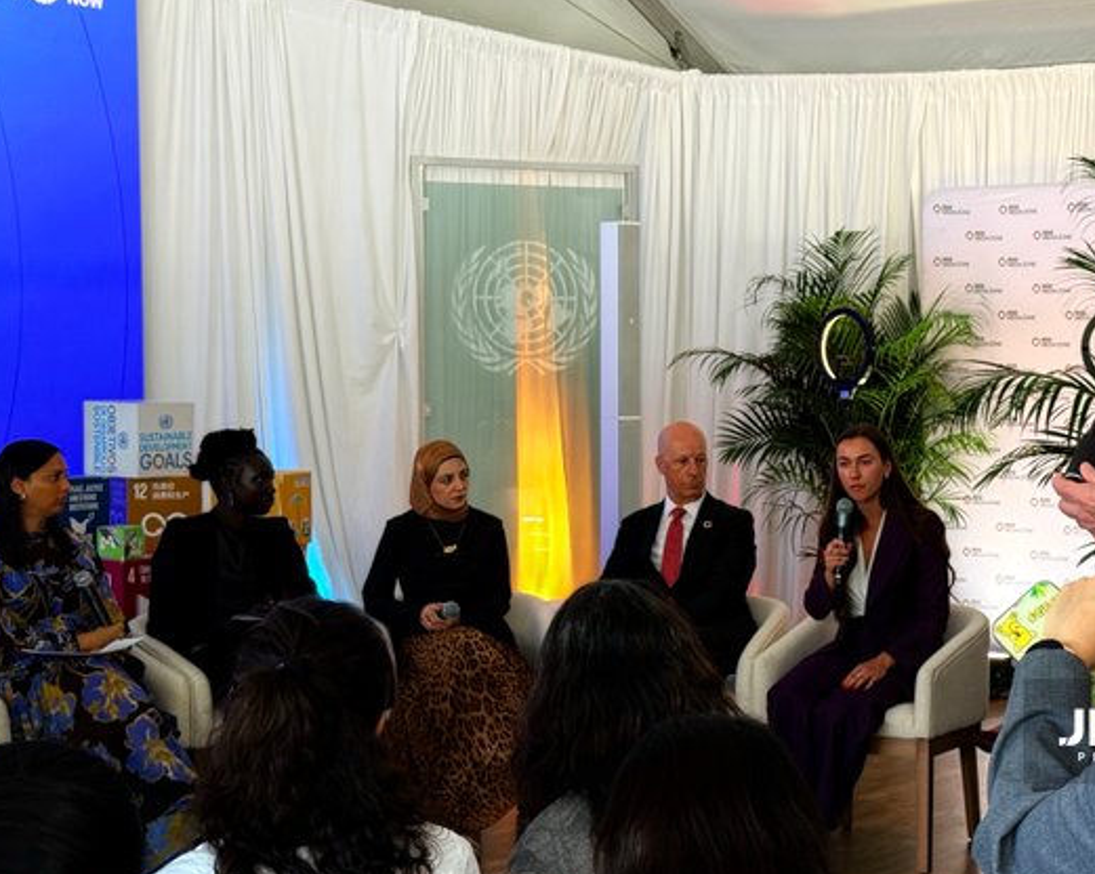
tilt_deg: -3.5
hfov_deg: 26.1
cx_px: 813
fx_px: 2332
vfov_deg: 21.2
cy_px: 490
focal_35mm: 72
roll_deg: -0.3
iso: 100
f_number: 1.78
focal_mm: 6.76
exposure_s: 1/71
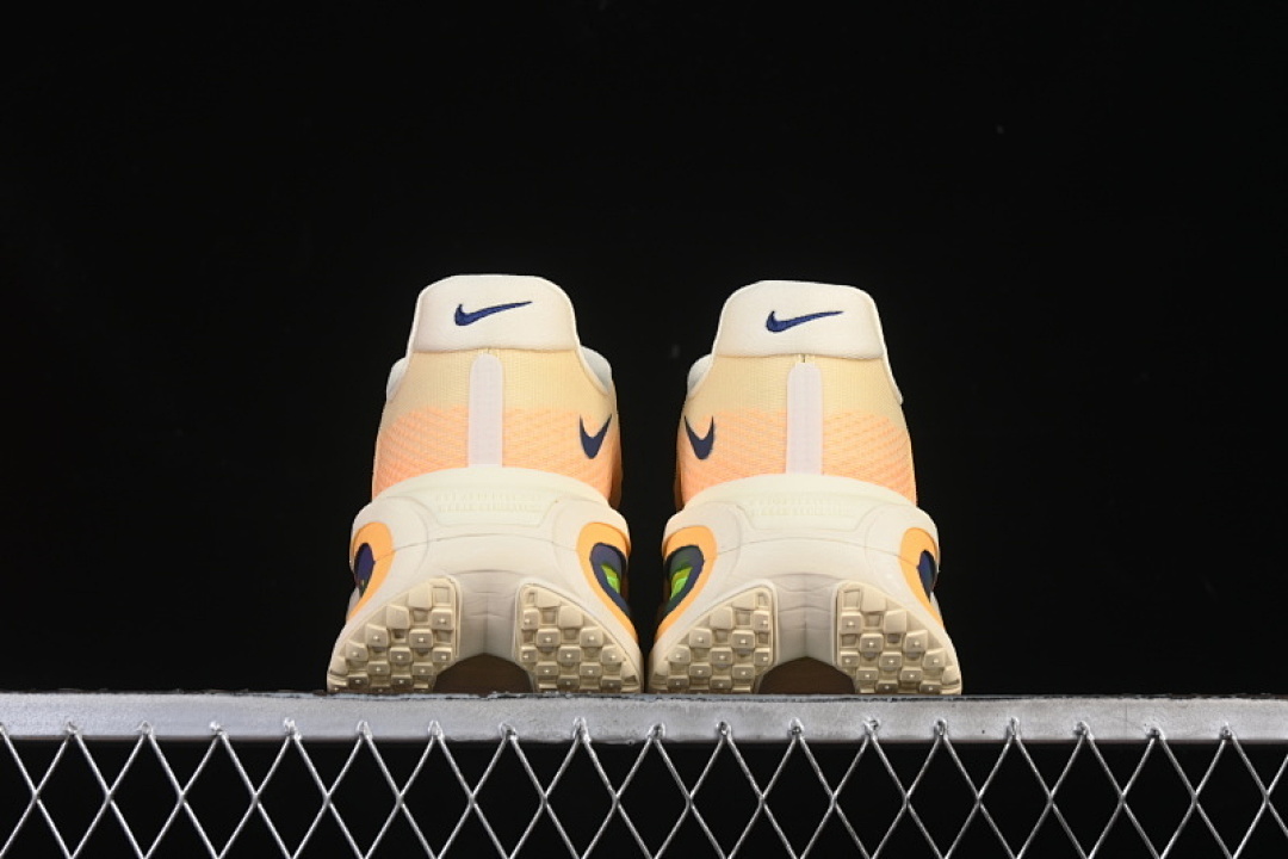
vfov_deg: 18.2
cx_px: 644
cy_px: 430
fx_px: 2683
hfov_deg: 27.0
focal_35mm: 75
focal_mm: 50
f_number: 8
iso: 160
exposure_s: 1/80
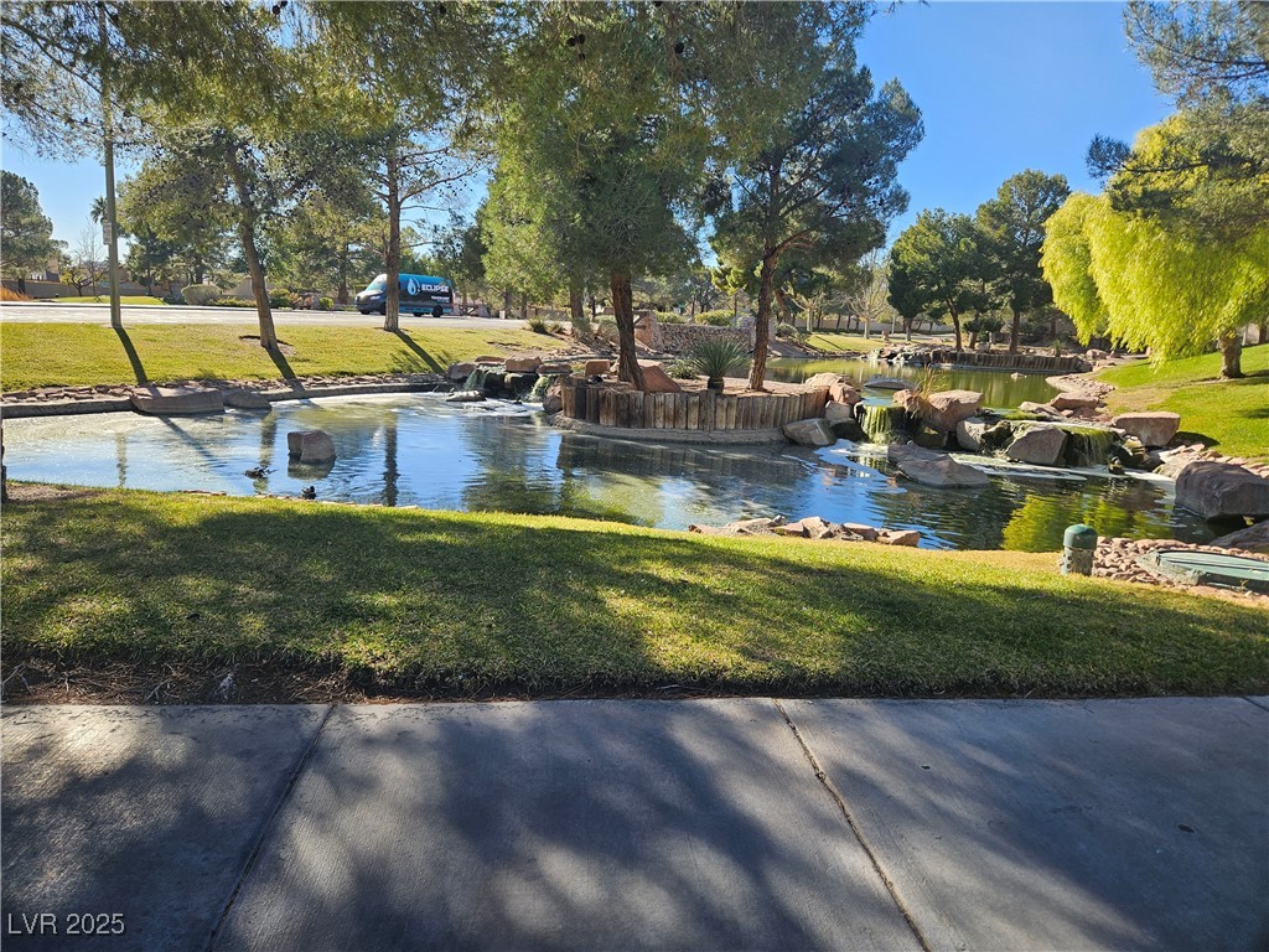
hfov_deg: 73.9
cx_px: 634
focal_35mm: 23
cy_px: 476
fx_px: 843
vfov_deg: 58.9
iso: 25
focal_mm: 5.4
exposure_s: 1/617
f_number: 1.8
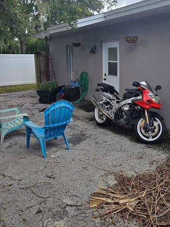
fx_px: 196
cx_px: 110
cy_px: 81
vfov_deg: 59.0
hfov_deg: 46.2
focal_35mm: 30
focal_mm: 2.2
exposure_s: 1/852
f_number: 2.2
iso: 50
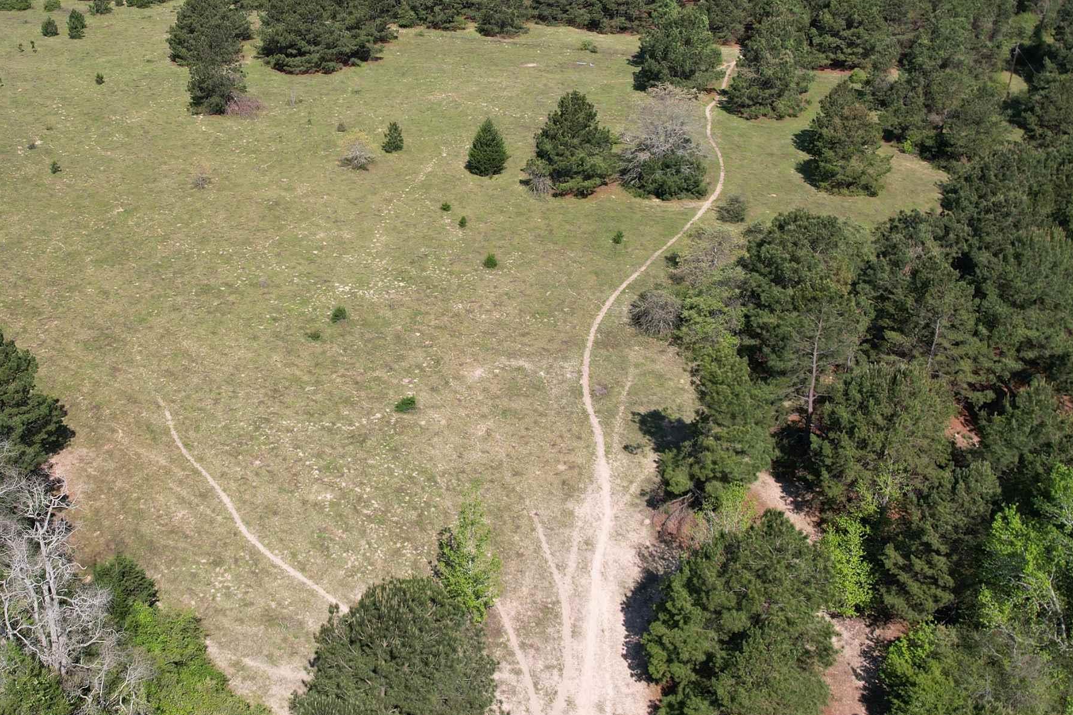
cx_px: 404
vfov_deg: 34.9
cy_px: 289
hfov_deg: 50.2
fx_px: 1133
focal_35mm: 38
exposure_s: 1/1600
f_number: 2.8
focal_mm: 8.38
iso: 100
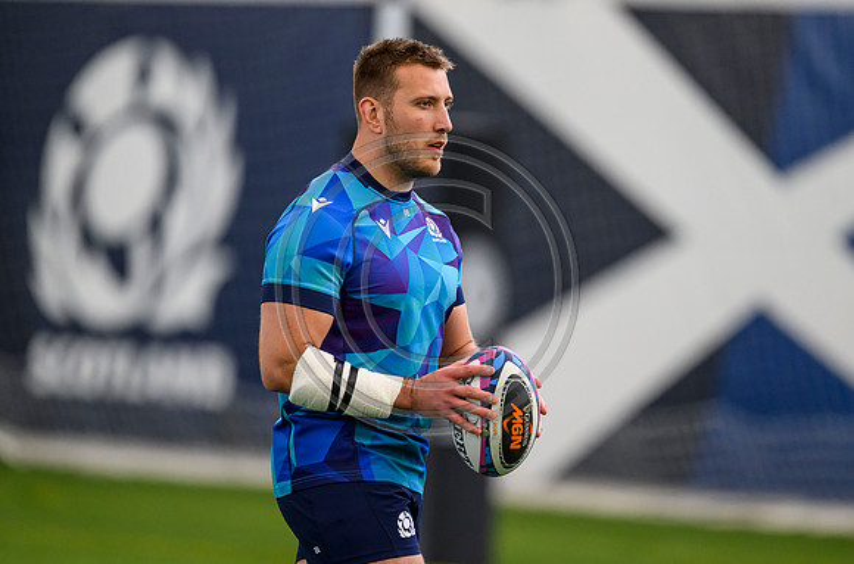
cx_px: 427
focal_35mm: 426
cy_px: 274
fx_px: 10086
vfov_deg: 3.2
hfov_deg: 4.8
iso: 5000
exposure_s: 1/2500
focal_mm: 400
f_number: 2.8
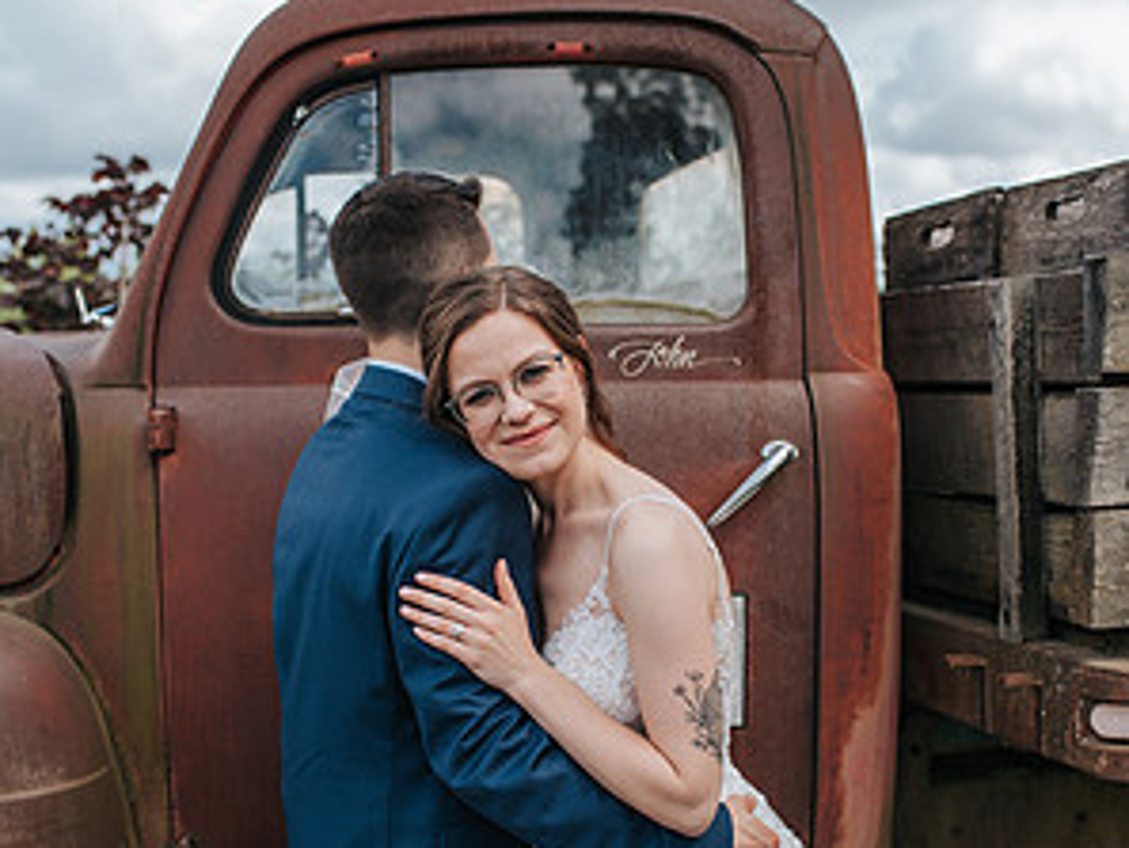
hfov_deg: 37.5
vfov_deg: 28.3
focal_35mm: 51
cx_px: 566
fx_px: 1664
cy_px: 593
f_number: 3.2
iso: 140
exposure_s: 1/800
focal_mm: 35
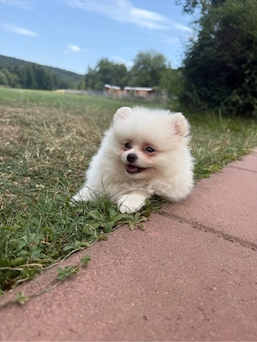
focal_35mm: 24
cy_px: 171
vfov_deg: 71.6
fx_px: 238
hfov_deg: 56.8
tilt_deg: -13.7
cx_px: 128
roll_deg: -8.7
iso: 100
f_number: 1.78
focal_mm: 6.76
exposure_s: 1/1727
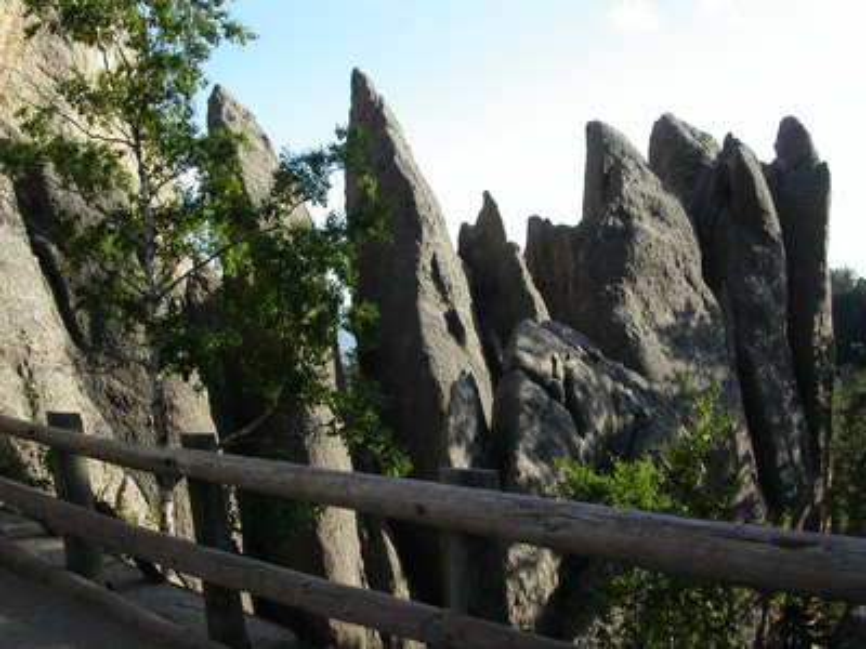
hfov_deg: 49.0
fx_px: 951
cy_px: 324
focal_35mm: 38
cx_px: 433
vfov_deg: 37.7
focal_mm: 7.8
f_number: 8
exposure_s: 1/125
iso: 100
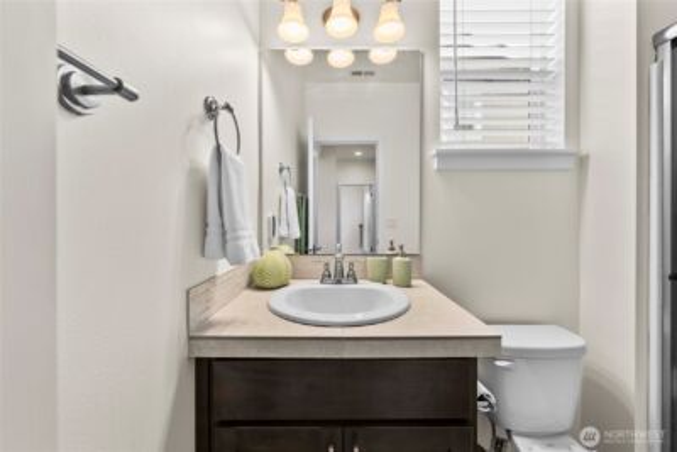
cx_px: 338
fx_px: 245
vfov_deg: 85.5
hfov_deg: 108.3
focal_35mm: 13
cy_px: 226
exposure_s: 1/25
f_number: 7.1
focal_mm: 13
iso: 1000
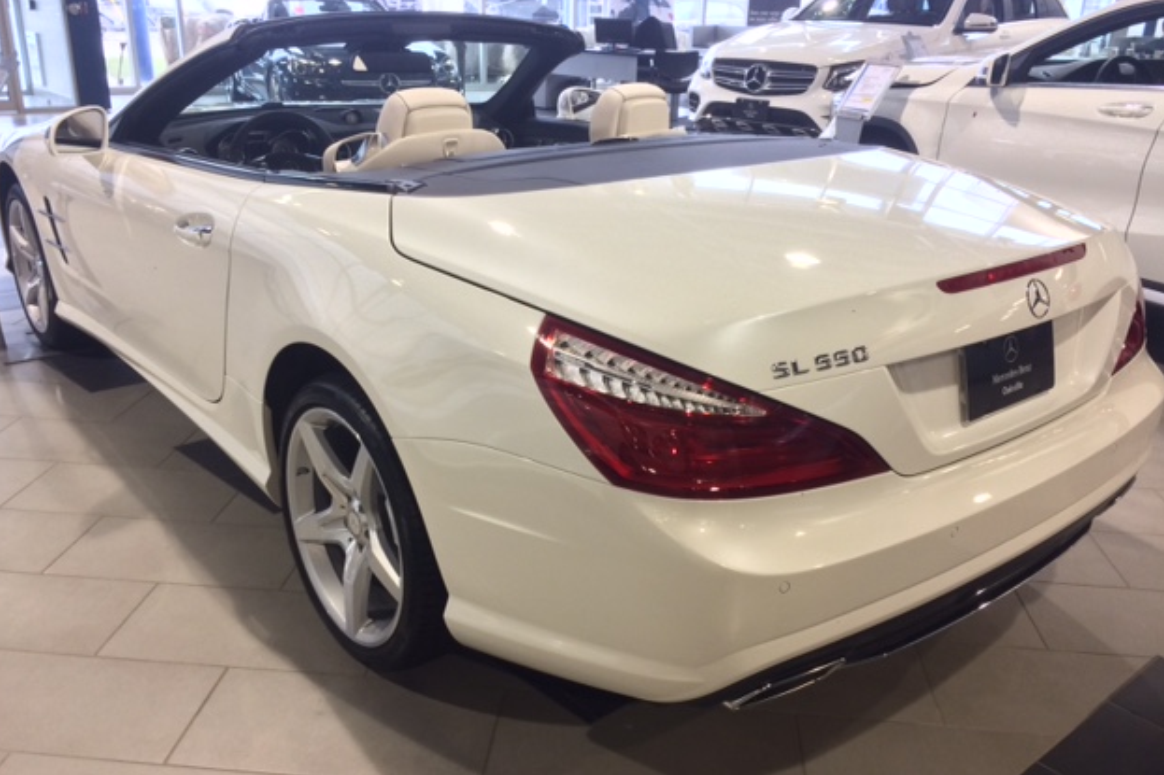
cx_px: 577
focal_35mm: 31
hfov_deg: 60.3
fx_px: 1002
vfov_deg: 42.3
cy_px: 387
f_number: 2.2
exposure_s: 1/30
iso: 64
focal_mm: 4.15
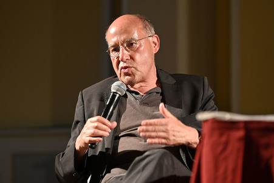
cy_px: 92
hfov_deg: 14.2
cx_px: 137
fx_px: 1103
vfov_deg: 9.4
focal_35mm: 145
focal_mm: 145
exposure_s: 1/125
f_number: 2.8
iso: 3200
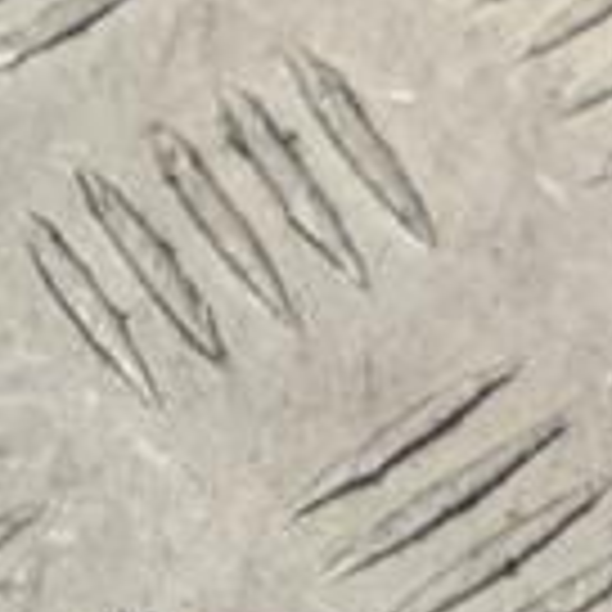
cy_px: -148
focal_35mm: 309
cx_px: 1274
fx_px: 6178
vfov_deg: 5.6
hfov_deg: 5.5
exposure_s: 1/30
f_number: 5.6
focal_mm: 55
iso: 160
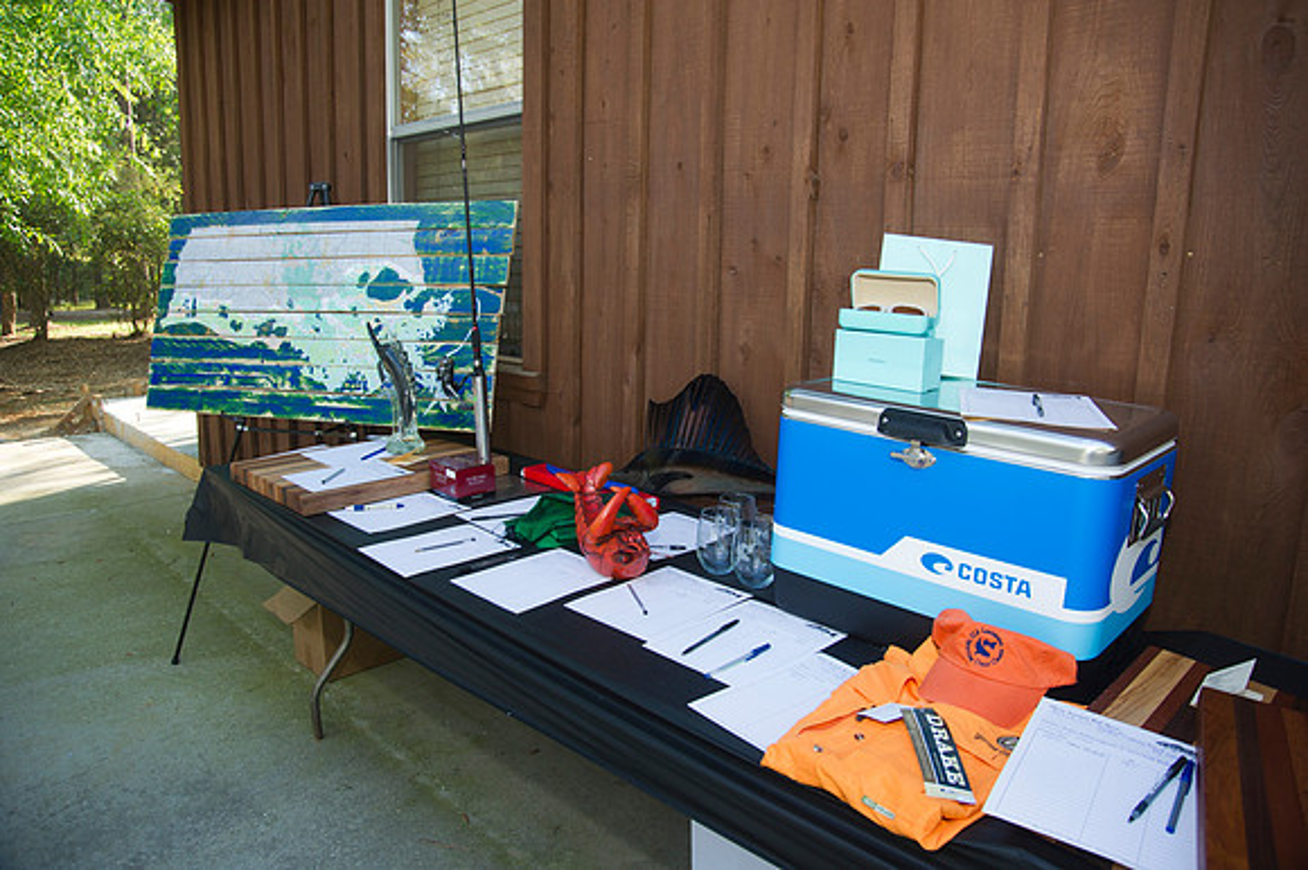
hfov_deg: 73.8
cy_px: 435
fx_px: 871
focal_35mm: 24
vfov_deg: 53.1
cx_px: 654
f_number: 5
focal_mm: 24
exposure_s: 1/125
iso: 320
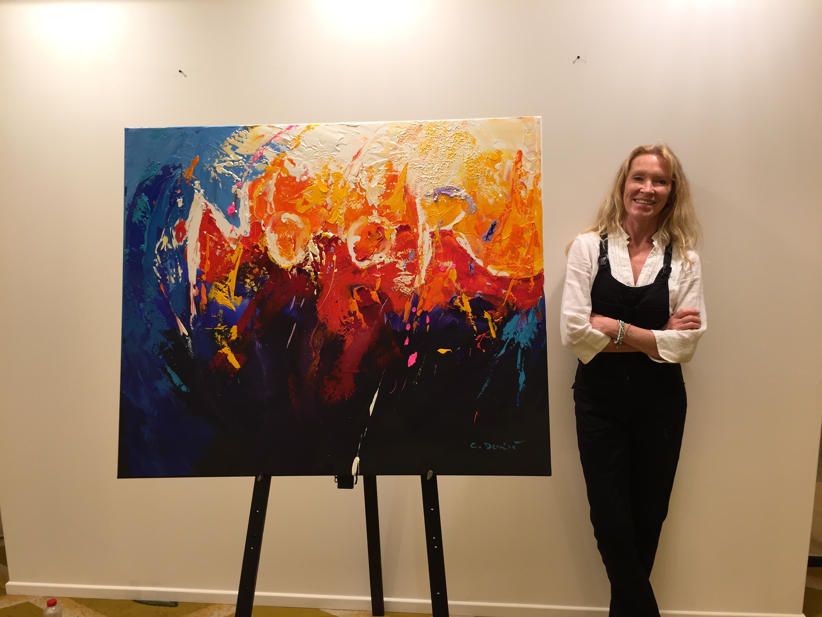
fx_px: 689
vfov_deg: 48.2
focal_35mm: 29
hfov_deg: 61.7
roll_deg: -0.3
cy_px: 308
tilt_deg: -10.1
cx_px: 411
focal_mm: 4.15
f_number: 2.2
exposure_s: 1/120
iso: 50
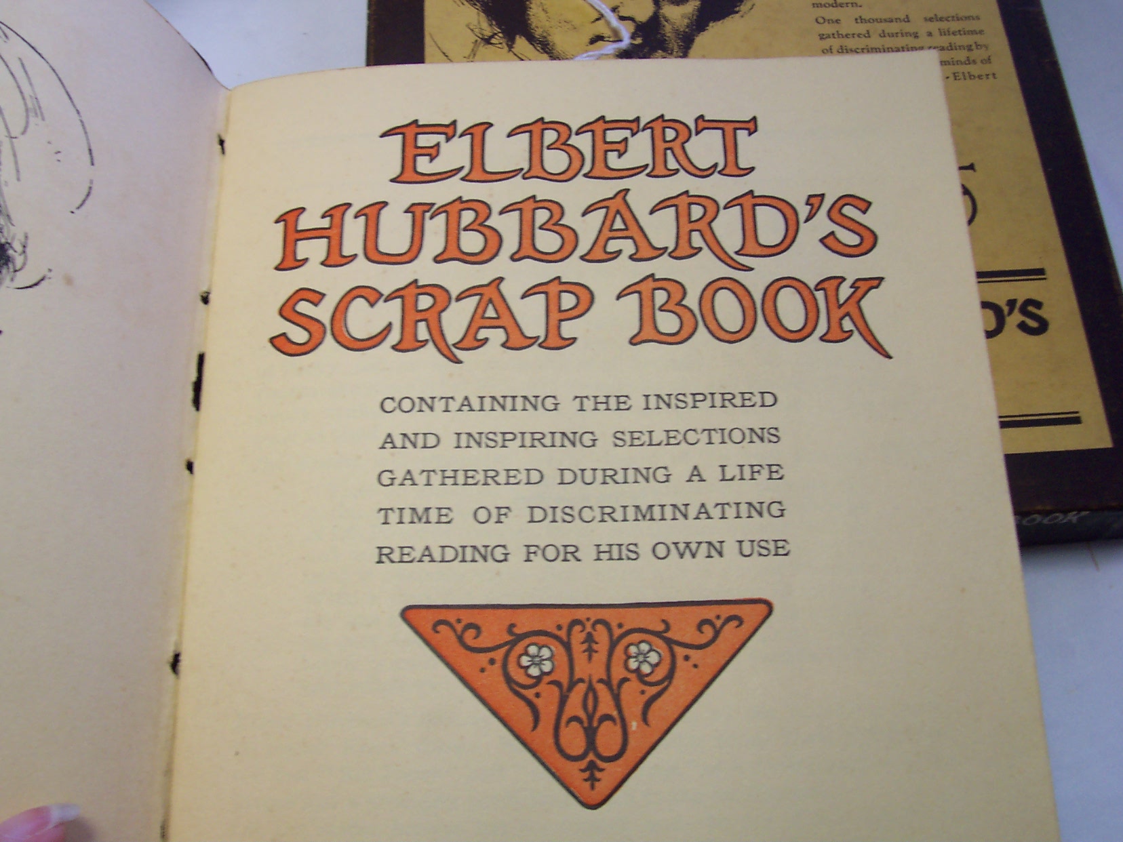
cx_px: 562
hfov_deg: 50.1
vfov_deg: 38.7
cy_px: 421
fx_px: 1200
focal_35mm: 37
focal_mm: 5.6
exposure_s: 1/30
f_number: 2.8
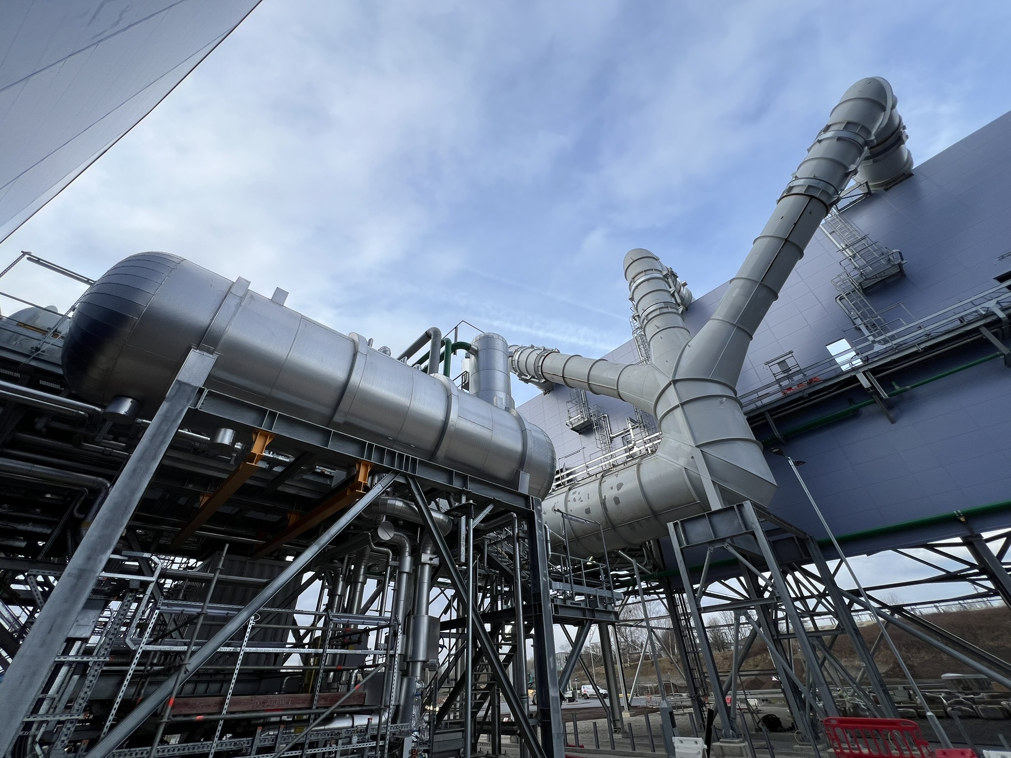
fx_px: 380
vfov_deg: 89.9
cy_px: 379
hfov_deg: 106.2
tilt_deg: +36.9
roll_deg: -0.2
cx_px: 506
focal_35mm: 13
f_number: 1.8
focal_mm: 1.57
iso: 32
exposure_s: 1/704
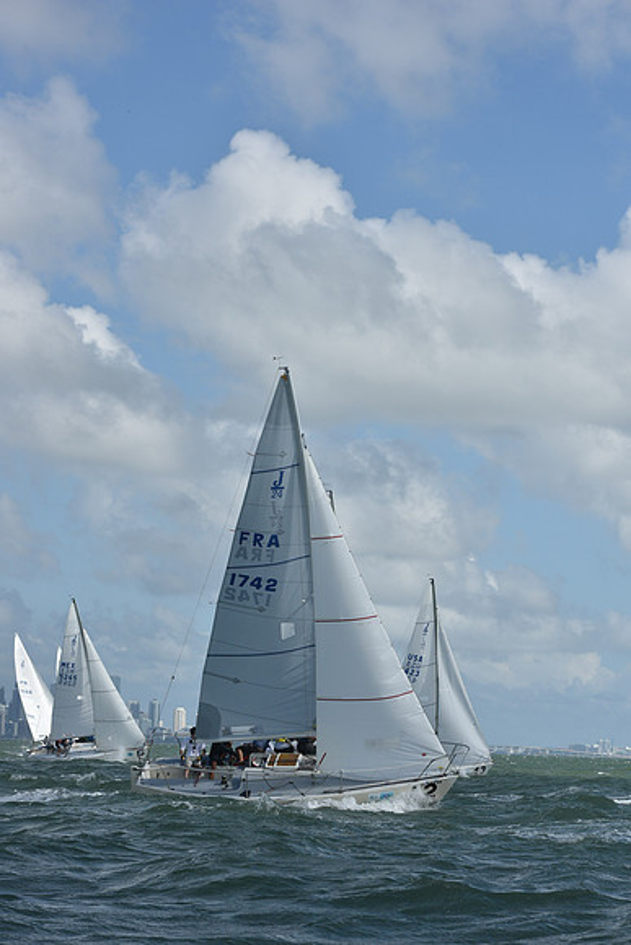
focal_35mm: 100
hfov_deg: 13.7
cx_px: 316
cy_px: 472
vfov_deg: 20.4
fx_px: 2627
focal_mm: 100
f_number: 10
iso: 250
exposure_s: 1/1250
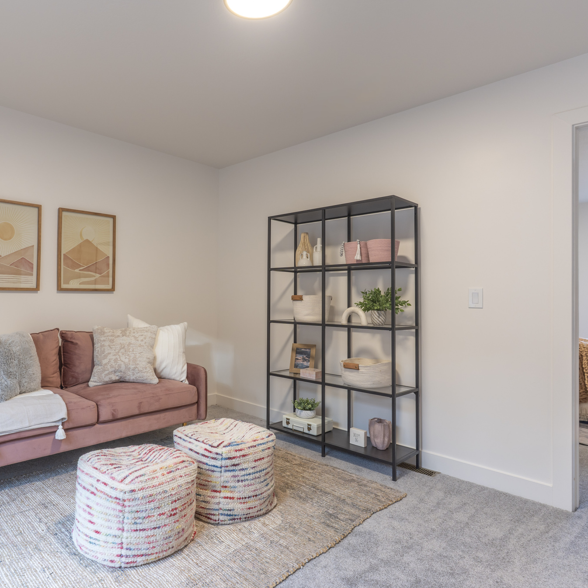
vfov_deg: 69.6
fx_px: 423
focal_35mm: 22
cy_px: 297
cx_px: 205
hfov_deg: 68.0
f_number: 8
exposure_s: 1/5
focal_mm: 17
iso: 100
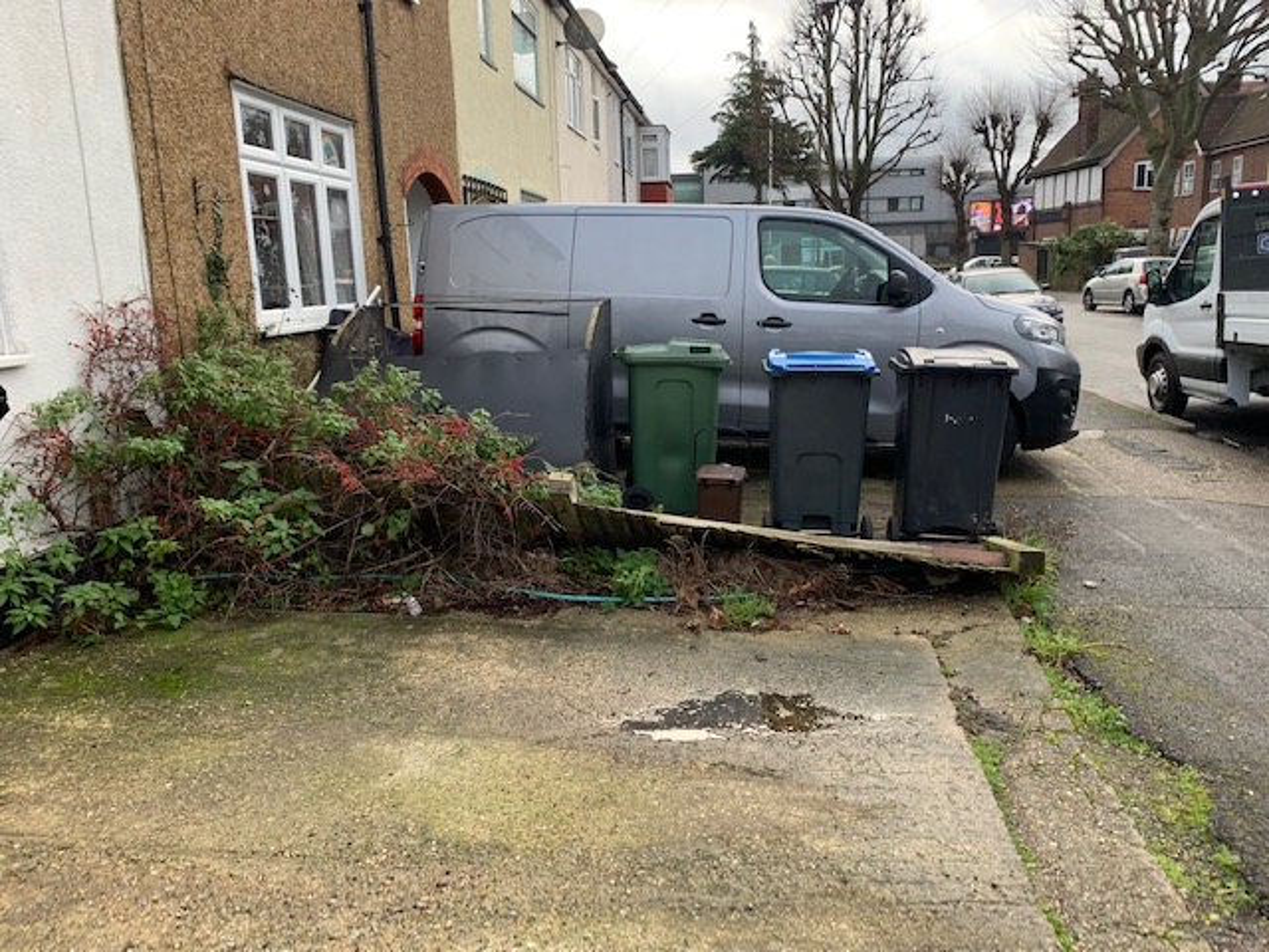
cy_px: 476
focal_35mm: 26
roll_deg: +1.2
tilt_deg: -8.5
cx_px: 634
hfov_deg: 67.3
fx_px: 953
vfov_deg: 53.1
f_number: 1.8
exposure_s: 1/170
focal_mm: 4.25
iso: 25
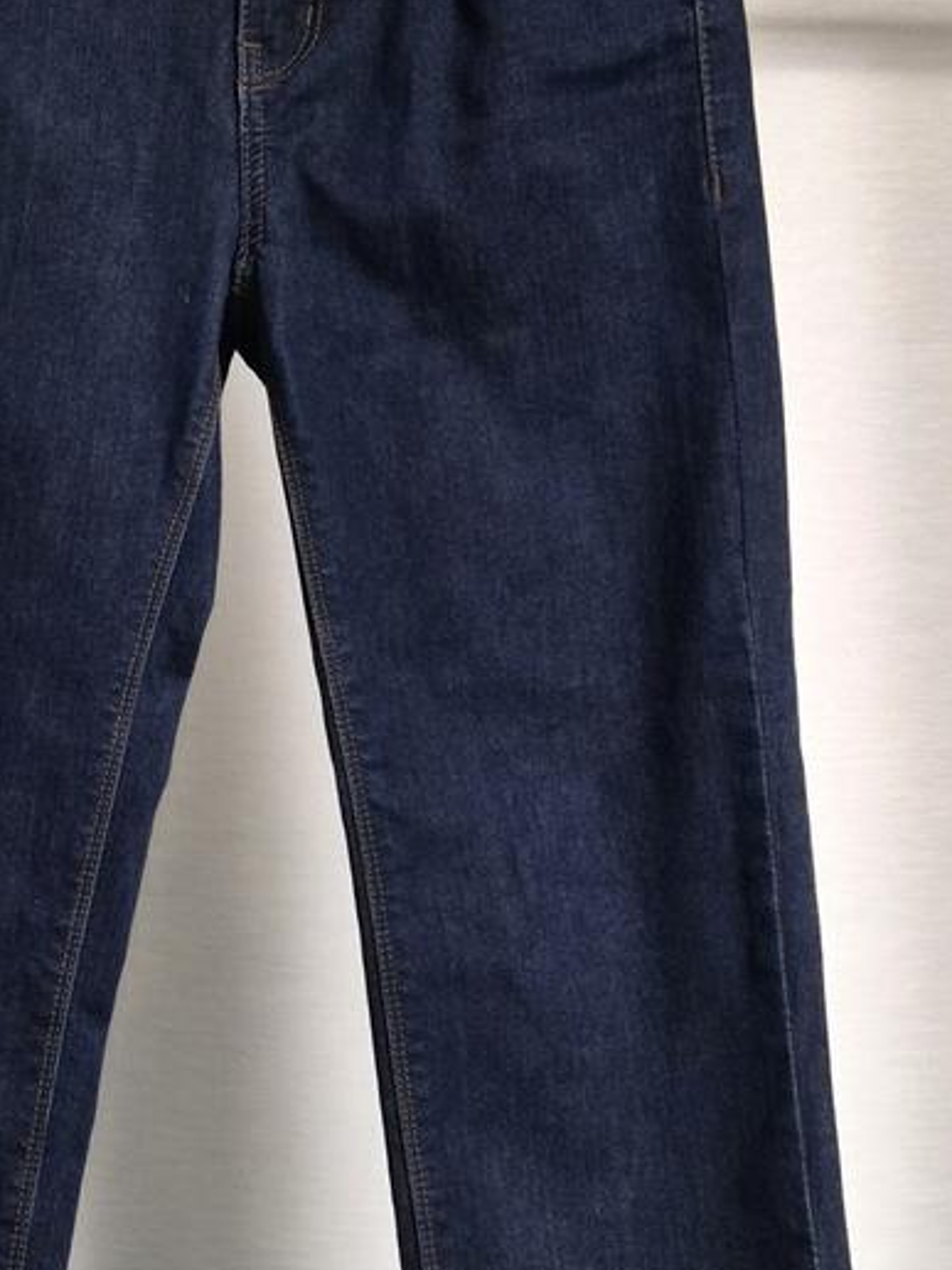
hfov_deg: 25.1
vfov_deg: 33.8
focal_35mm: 57
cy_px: 657
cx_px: 153
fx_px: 2090
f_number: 1.8
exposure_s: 1/120
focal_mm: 5.4
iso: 1000
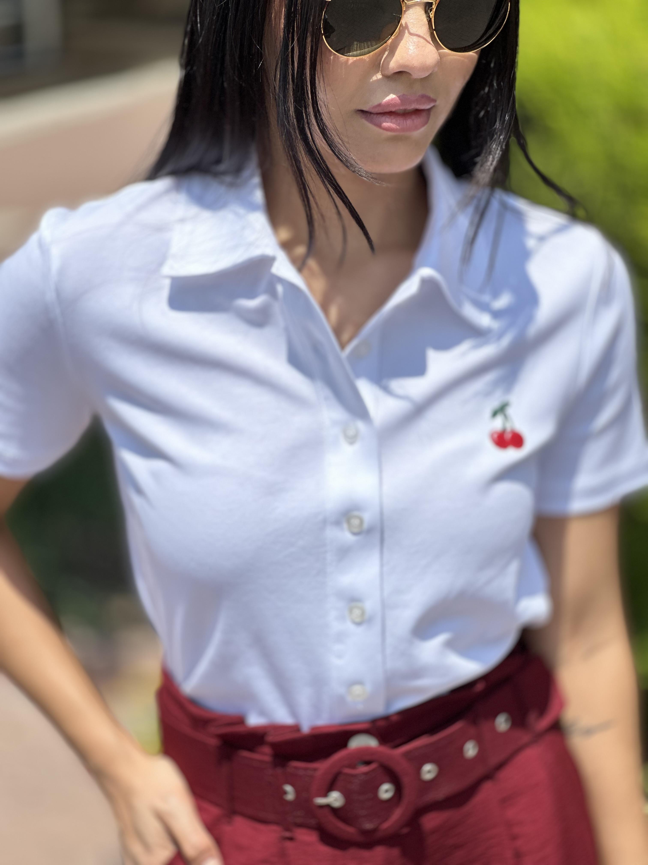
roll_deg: -0.6
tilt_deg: -17.9
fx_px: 1922
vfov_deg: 25.3
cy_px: 432
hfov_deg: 19.1
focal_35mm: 77
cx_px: 324
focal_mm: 9
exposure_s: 1/896
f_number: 2.8
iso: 32
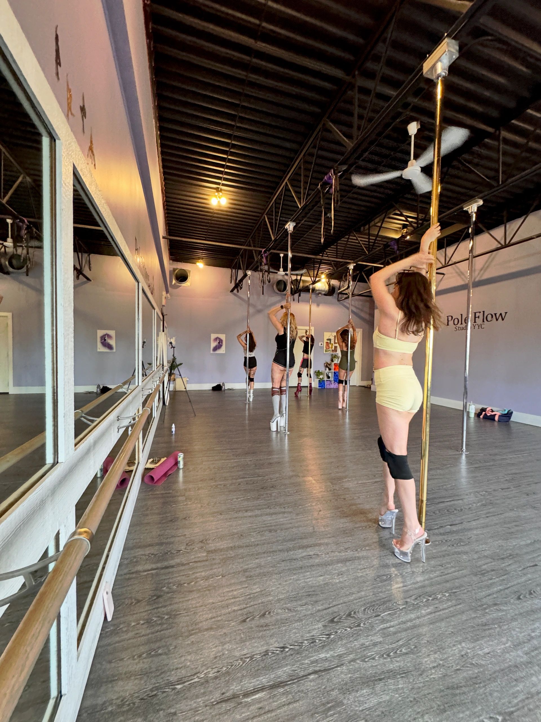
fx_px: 292
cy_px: 361
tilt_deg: -1.0
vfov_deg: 102.1
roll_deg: +0.2
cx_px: 270
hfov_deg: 85.7
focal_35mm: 14
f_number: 2.2
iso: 640
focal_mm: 2.22
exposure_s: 1/60
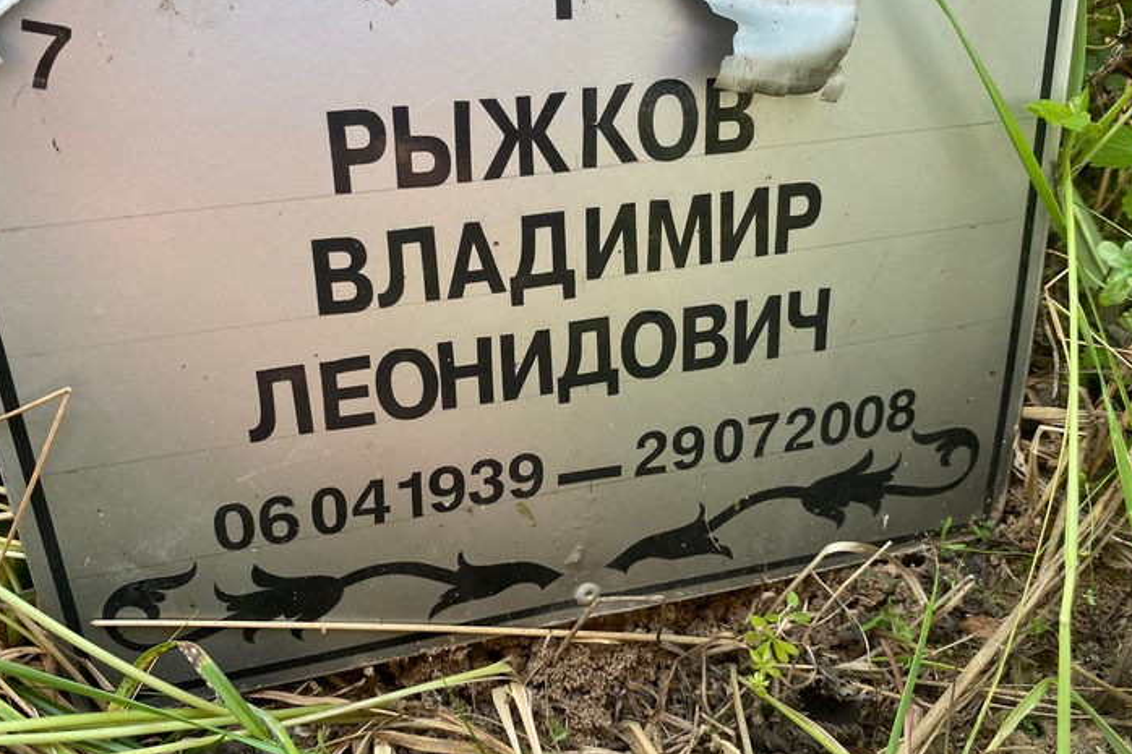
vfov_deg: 42.3
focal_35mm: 31
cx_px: 525
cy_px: 378
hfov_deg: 60.2
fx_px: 974
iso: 80
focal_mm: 4.25
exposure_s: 1/121
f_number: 1.8
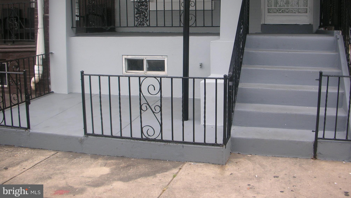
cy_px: 64
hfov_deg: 51.6
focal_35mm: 39
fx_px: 363
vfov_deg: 30.2
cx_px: 179
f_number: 3
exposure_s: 1/104
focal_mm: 5.8
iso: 50
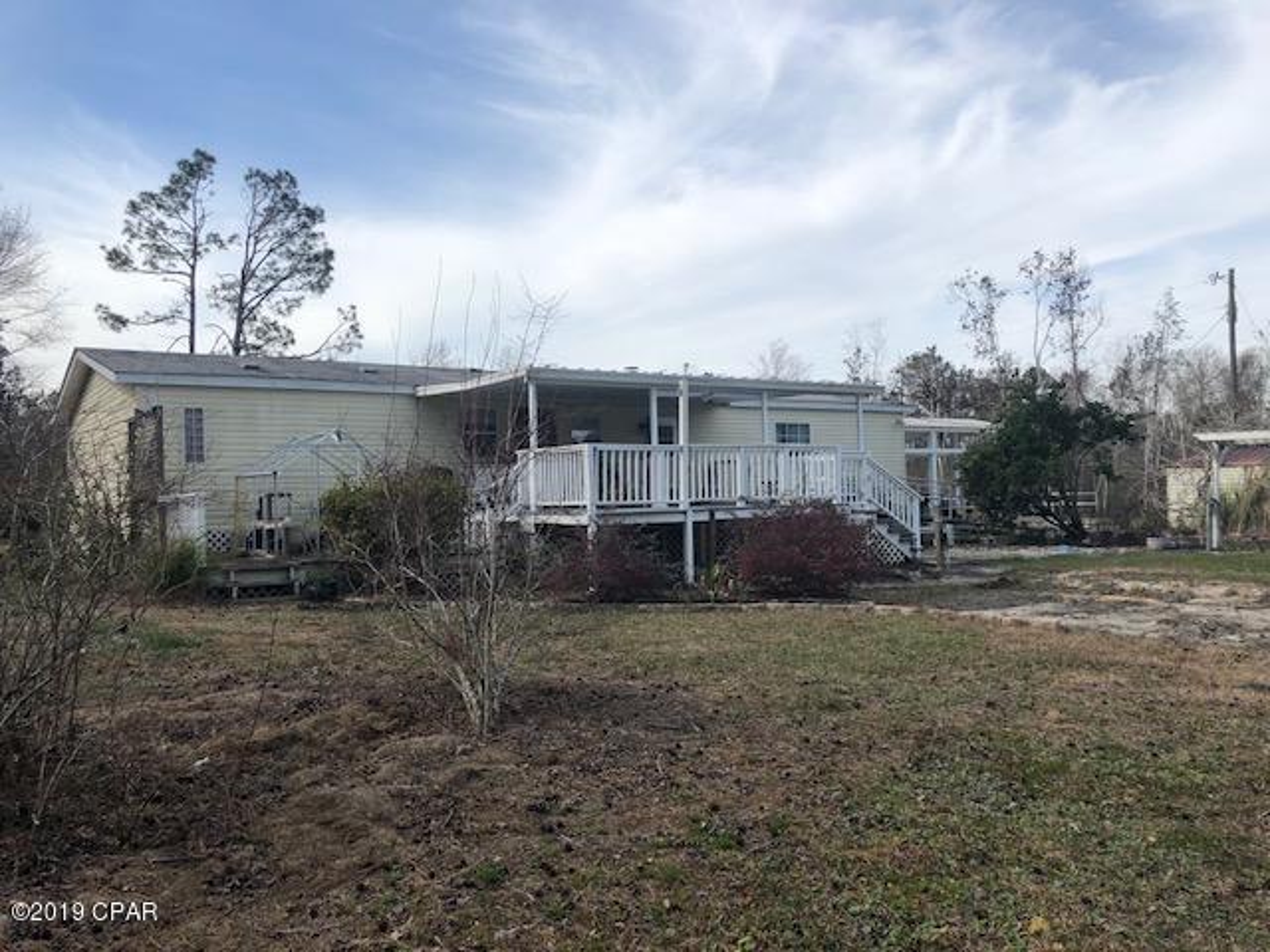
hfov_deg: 63.4
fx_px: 1027
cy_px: 476
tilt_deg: -1.2
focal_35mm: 28
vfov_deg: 49.7
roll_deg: +1.5
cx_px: 635
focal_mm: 3.99
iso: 20
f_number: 1.8
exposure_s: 1/2404
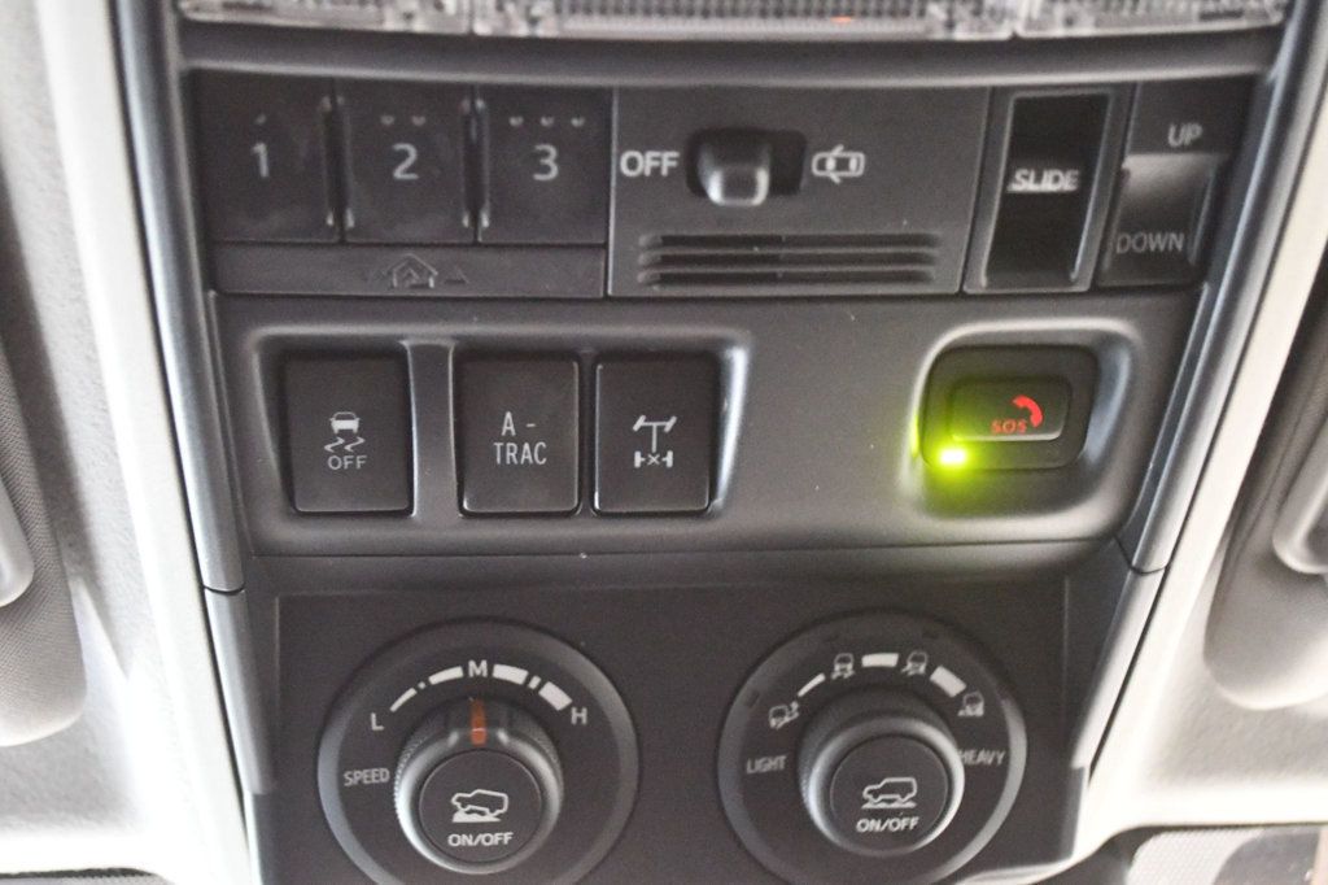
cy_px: 442
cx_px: 664
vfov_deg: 28.1
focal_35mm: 48
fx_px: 1770
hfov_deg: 41.1
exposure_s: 1/15
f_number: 4.8
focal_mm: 32
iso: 12800
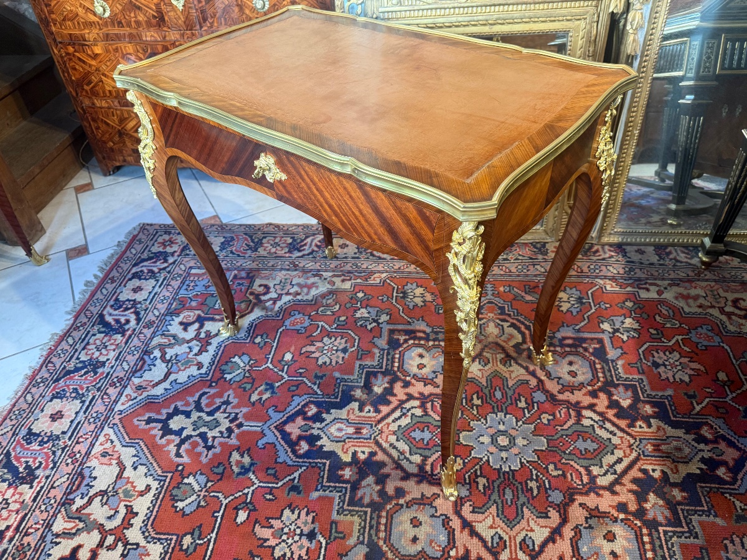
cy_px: 280
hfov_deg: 71.6
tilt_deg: -40.6
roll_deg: +4.1
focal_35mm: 24
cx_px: 374
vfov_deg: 56.8
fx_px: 518
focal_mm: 6.76
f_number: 1.78
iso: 250
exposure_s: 1/50
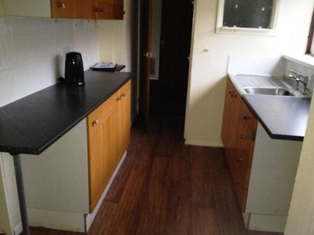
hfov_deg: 52.6
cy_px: 118
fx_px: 317
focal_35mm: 35
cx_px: 157
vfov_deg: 40.7
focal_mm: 4.28
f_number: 2.4
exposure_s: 1/16
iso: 200
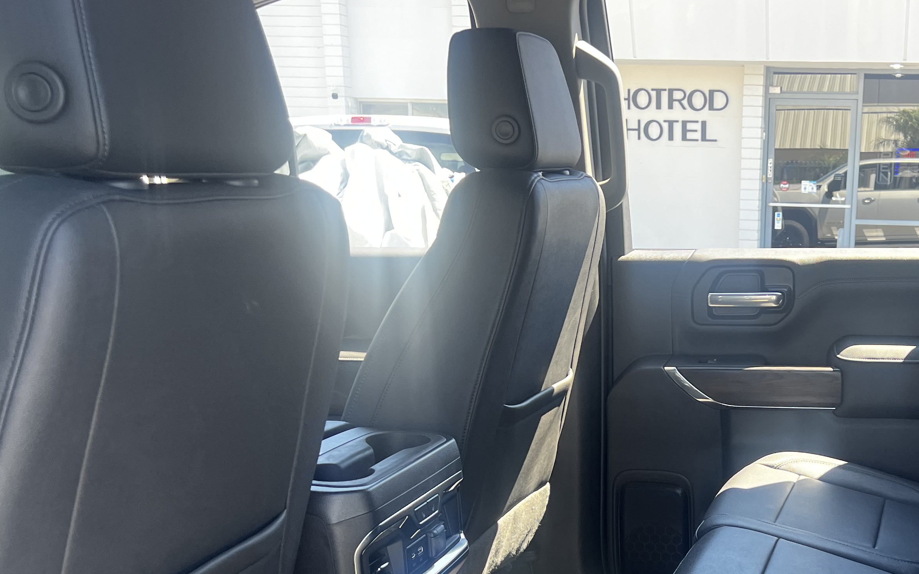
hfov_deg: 41.0
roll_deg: -1.9
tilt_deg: -16.0
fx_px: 1177
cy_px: 520
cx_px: 725
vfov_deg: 26.5
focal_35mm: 47
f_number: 1.5
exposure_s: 1/171
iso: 50
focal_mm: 5.7
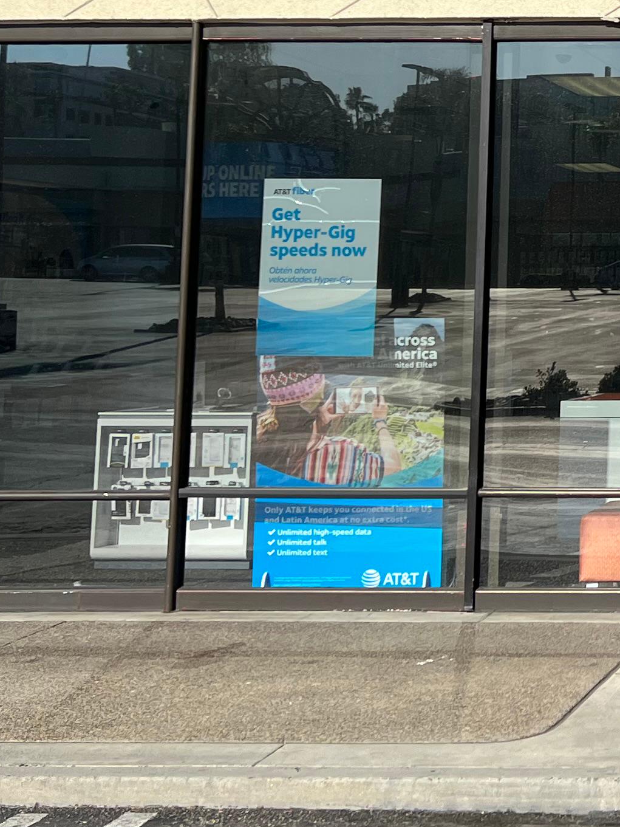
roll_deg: +0.0
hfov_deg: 17.1
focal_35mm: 77
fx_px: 1839
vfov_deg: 24.7
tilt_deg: +5.7
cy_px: 111
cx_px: 967
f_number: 1.5
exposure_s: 1/6579
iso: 50
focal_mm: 5.7
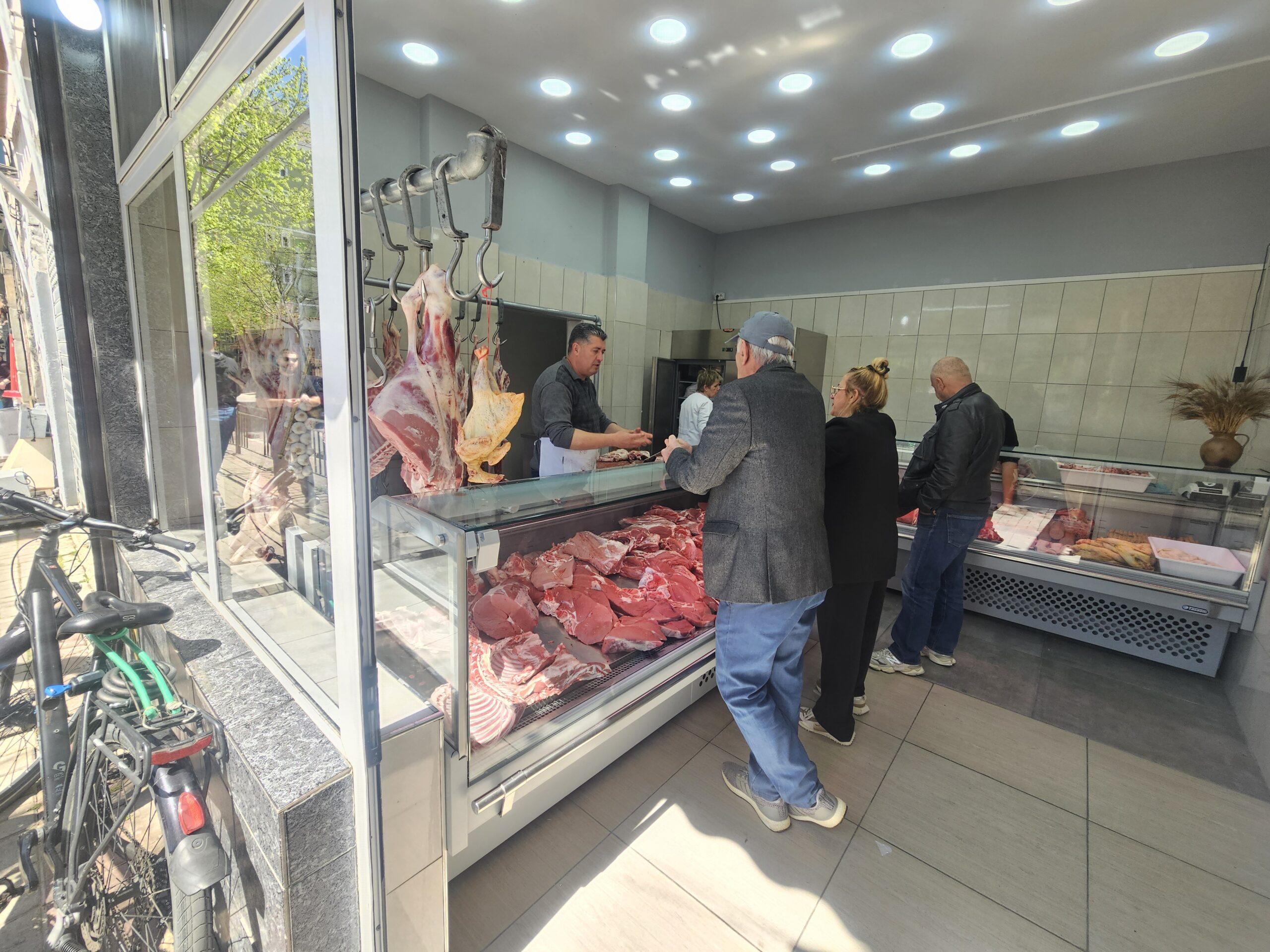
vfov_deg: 89.9
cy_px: 476
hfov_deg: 106.2
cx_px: 635
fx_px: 477
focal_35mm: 13
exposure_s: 1/164
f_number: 2.2
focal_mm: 2.2
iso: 50
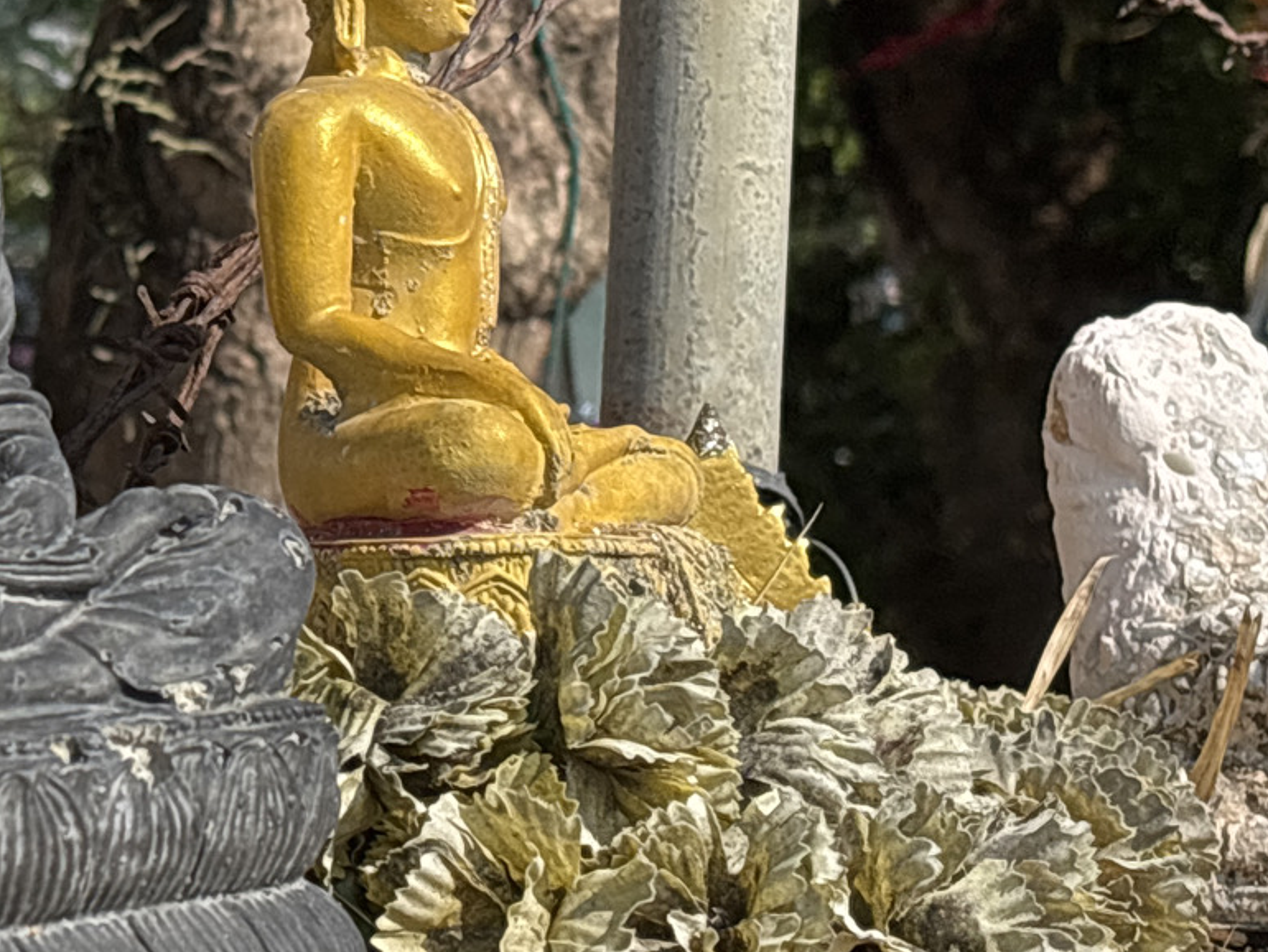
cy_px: 15
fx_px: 4947
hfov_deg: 14.3
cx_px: -41
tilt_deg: +5.9
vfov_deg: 10.9
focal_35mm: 135
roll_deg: +0.7
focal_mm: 5.96
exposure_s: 1/2571
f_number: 1.6
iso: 40
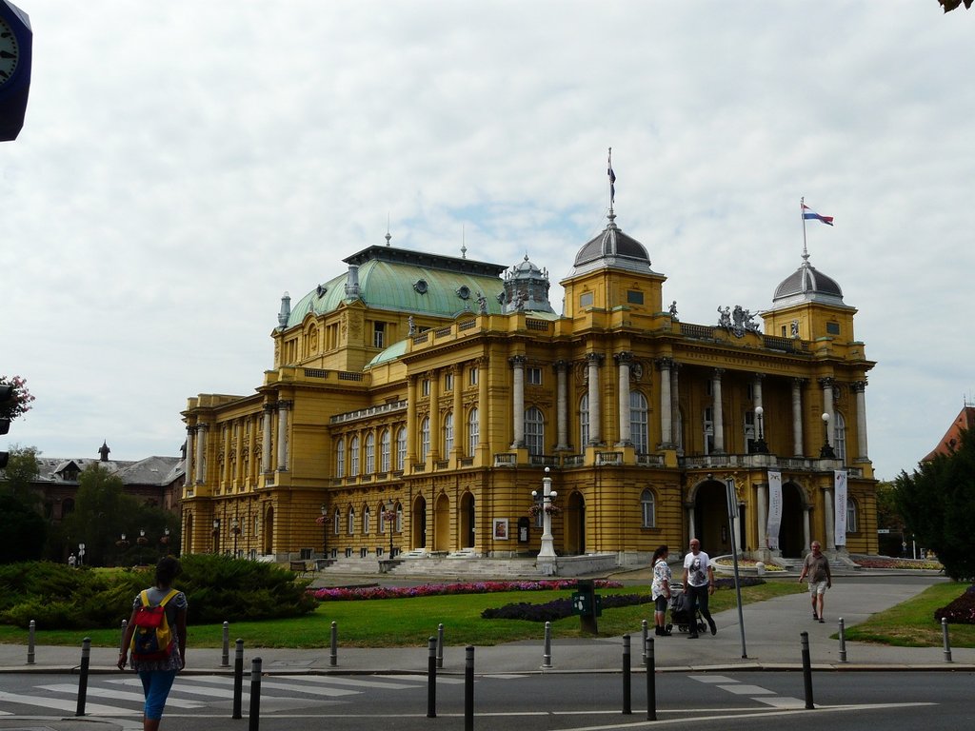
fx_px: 1155
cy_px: 366
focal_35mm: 41
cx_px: 488
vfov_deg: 35.1
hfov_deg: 45.8
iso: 100
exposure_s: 1/500
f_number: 6.3
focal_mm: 6.7
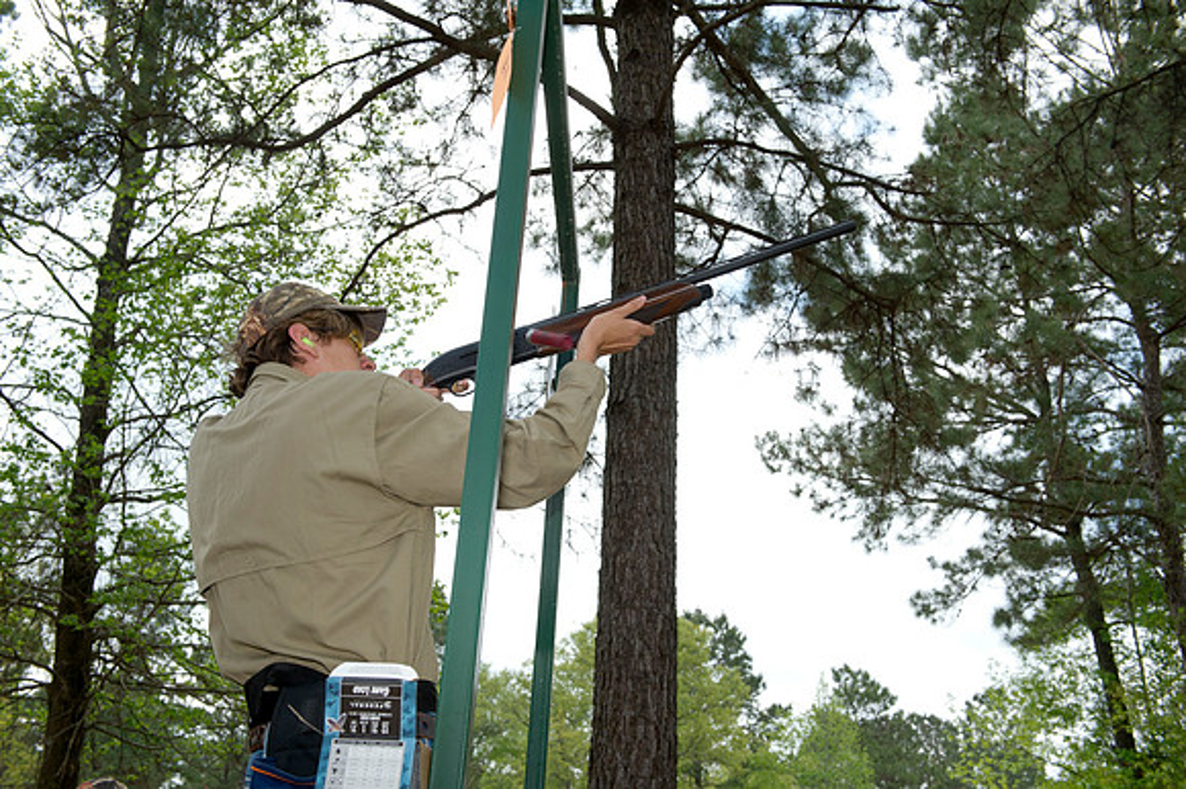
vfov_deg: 33.4
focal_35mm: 40
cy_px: 394
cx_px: 593
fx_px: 1317
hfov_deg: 48.5
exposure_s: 1/320
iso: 400
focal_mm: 40
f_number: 8
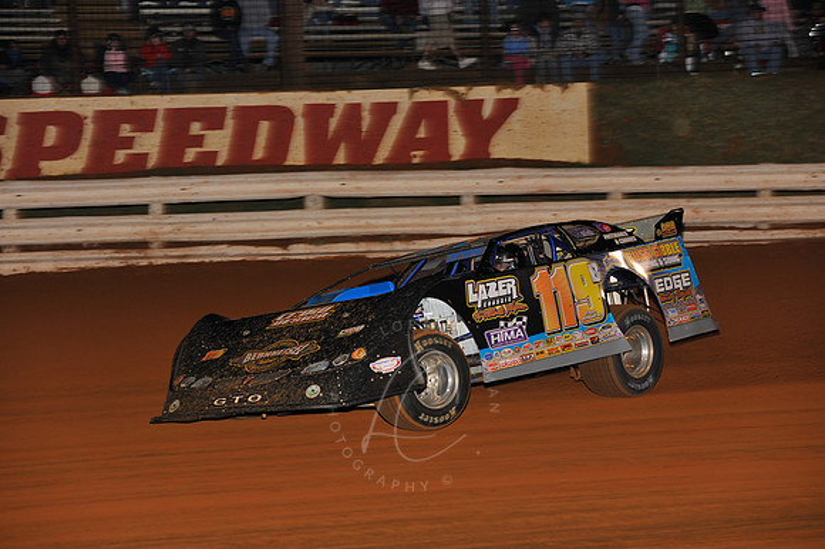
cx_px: 412
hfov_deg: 16.4
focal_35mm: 125
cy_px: 274
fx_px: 2863
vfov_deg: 11.0
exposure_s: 1/250
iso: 500
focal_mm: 125
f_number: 5.6
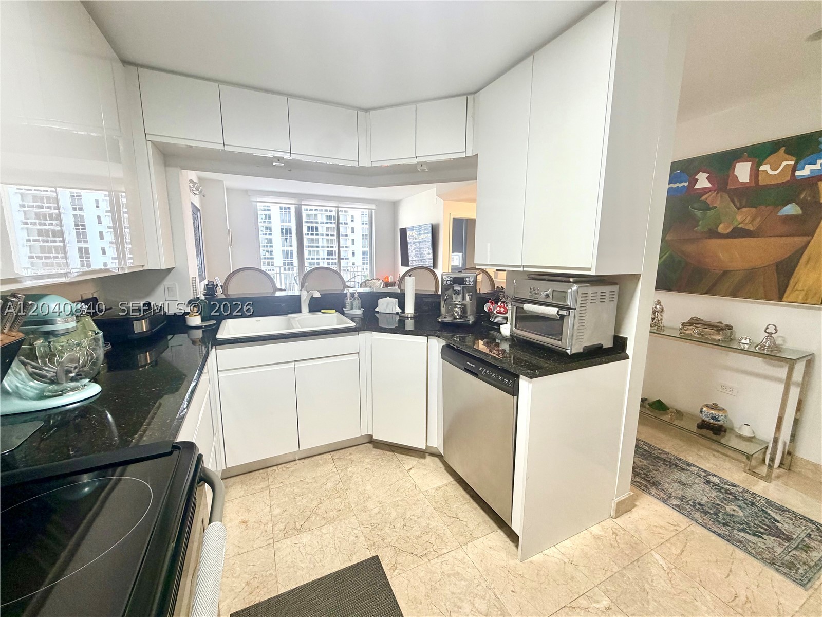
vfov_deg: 85.7
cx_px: 411
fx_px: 332
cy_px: 308
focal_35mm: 14
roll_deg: +0.3
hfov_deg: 102.1
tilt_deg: -7.7
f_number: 2.2
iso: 200
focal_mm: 2.22
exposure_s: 1/60
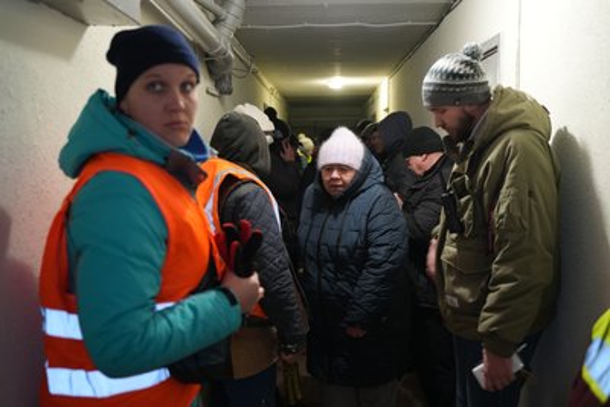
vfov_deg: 37.9
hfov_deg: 54.4
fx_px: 593
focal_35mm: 35
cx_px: 305
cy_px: 204
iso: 1600
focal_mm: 35
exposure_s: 1/40
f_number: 2.8
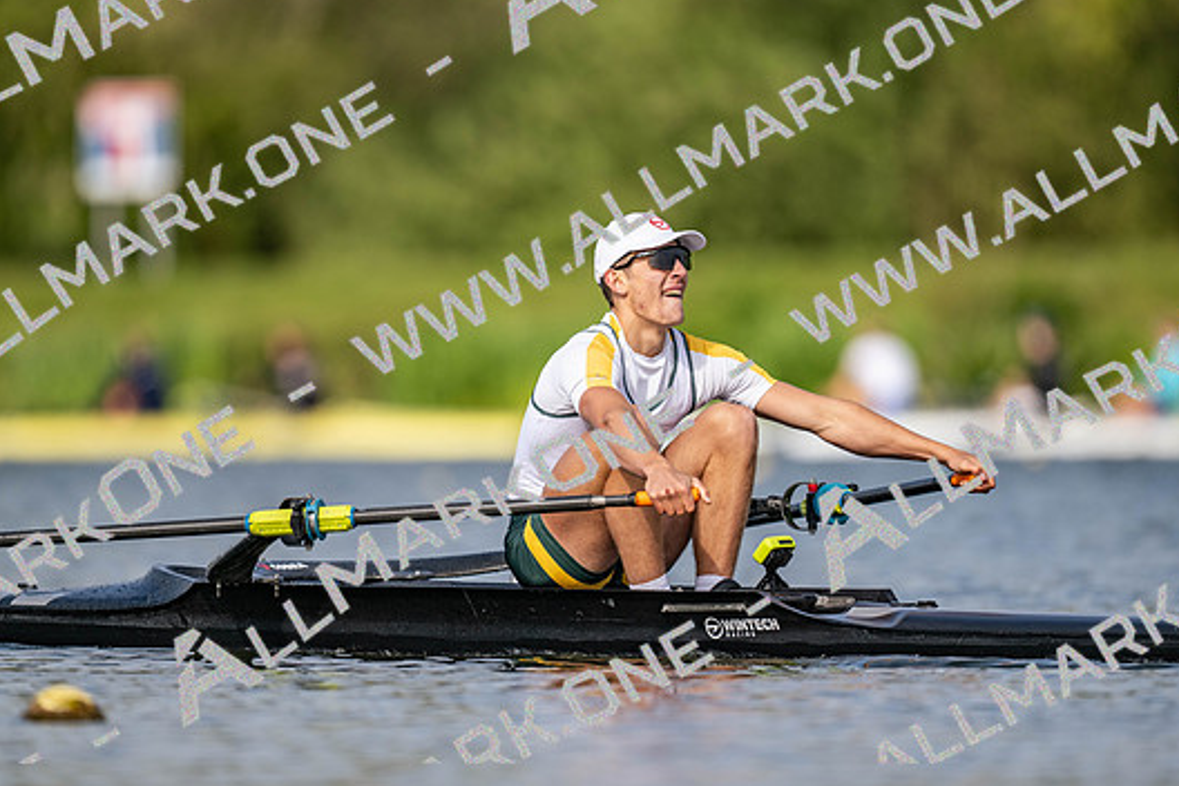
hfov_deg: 3.1
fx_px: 21581
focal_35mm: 659
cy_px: 381
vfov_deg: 2.1
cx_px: 627
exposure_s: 1/2500
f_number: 4
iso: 280
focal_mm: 600
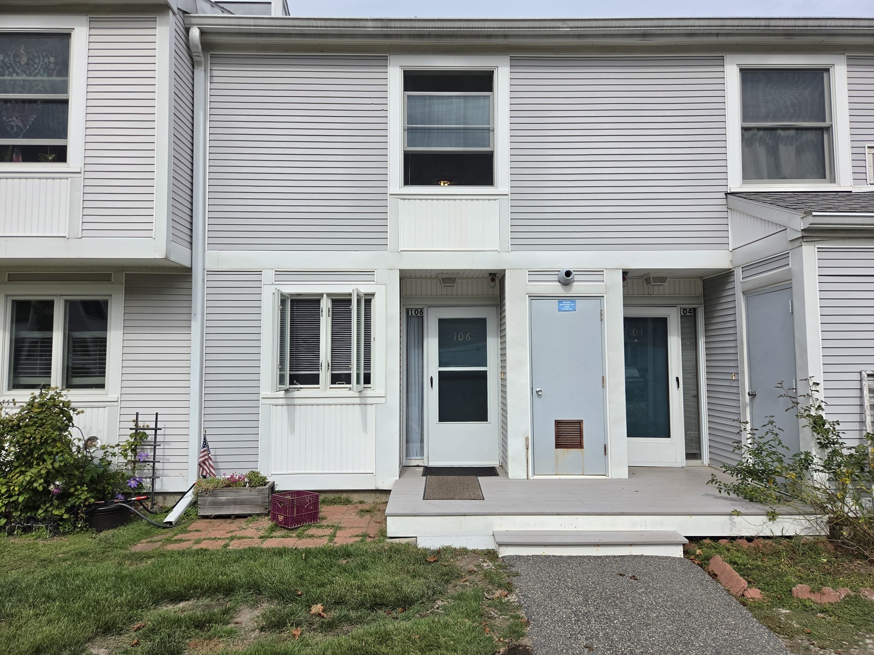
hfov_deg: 73.9
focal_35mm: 23
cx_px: 437
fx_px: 581
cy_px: 328
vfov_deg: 58.9
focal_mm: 5.4
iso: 80
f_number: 1.8
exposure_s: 1/6836
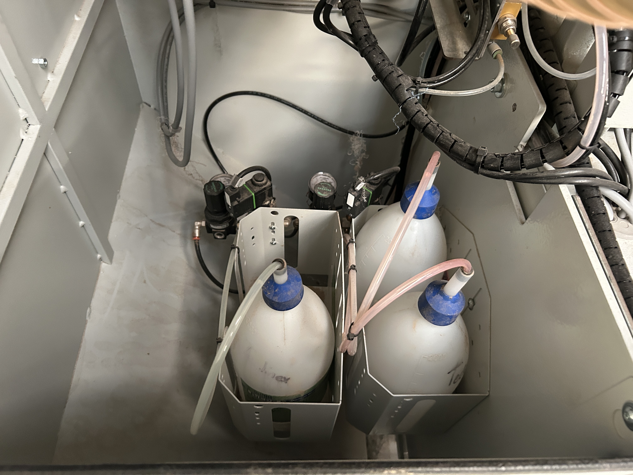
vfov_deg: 53.1
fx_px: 475
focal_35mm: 26
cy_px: 238
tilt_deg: -53.7
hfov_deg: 67.3
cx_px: 316
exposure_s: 1/44
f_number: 1.5
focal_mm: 5.7
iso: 500
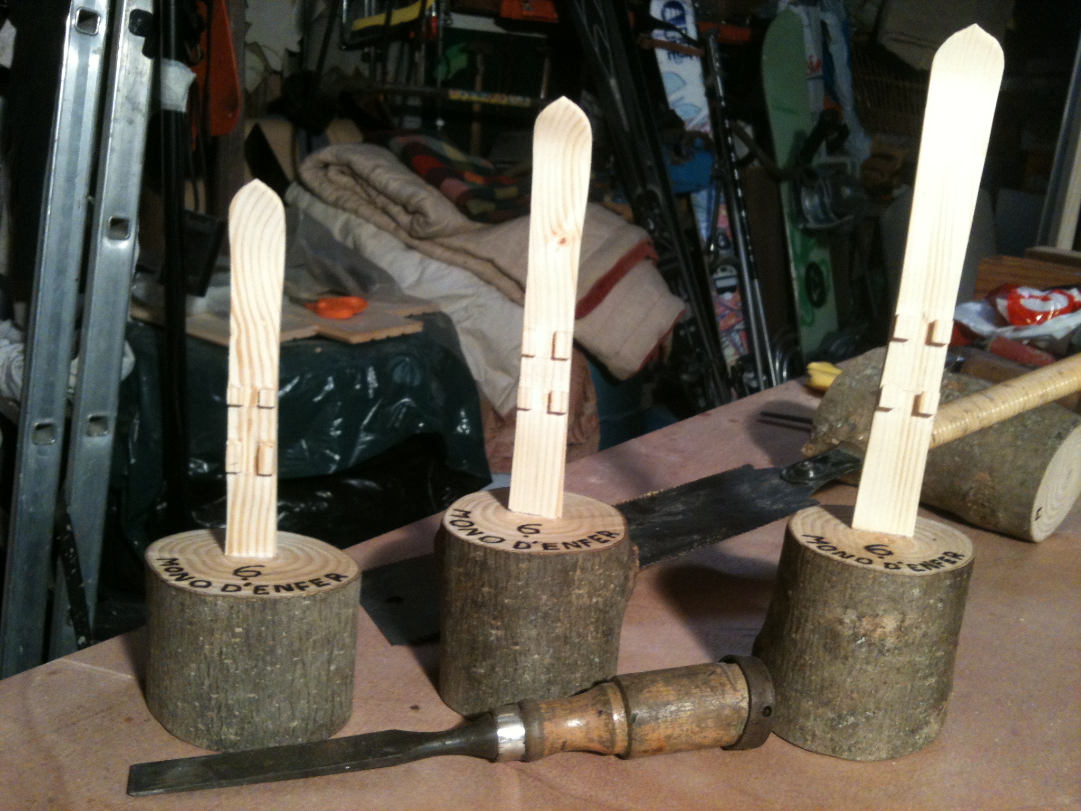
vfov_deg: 40.7
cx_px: 540
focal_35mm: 35
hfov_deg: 52.6
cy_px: 406
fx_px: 1093
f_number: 2.8
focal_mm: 3.85
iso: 125
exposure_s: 1/17
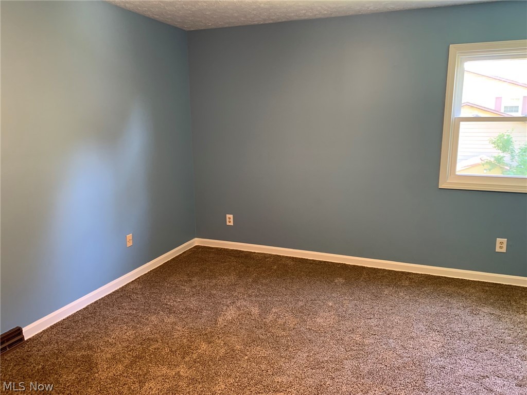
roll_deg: +0.1
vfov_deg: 53.1
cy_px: 198
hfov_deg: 67.3
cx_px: 264
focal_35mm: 26
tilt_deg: -10.1
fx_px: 396
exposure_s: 1/40
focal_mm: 4.25
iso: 320
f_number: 1.8
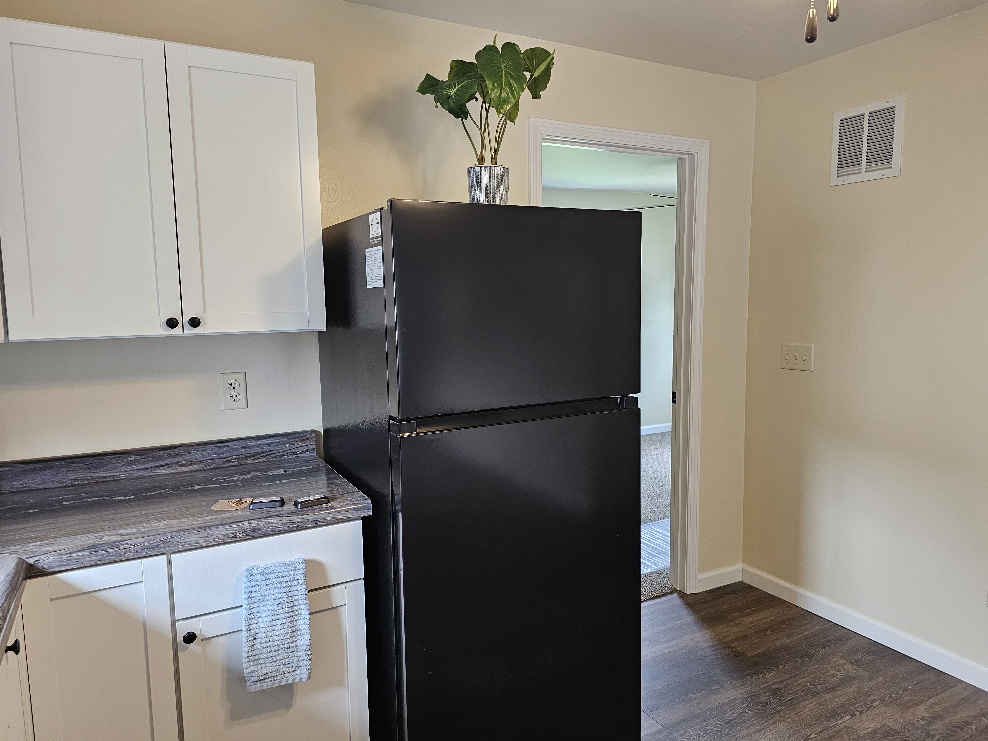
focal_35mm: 24
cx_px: 515
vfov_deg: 56.8
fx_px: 685
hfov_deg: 71.6
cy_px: 360
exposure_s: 1/120
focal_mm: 6.3
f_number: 1.7
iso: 320
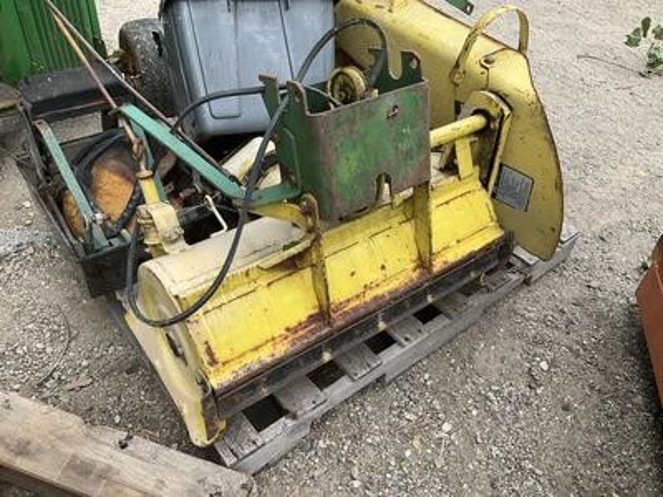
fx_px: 555
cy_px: 248
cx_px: 332
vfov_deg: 48.2
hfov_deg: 61.7
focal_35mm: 29
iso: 25
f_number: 1.8
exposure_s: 1/478
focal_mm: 3
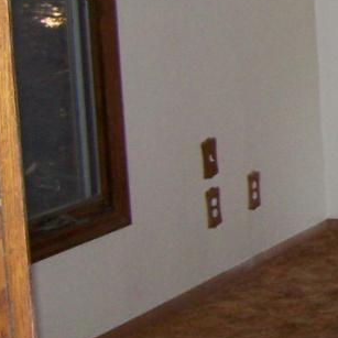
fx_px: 1547
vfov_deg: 12.4
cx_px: 693
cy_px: 89
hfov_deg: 11.2
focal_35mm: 140
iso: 160
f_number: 2.8
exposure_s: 1/60
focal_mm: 6.3
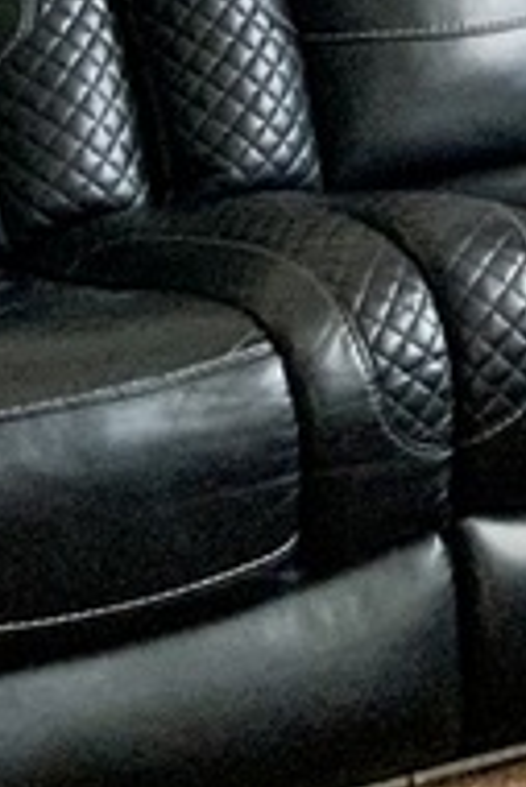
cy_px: -203
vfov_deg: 8.9
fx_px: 4988
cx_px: 1988
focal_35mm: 228
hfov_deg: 5.4
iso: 64
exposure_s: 1/40
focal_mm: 3
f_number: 1.8
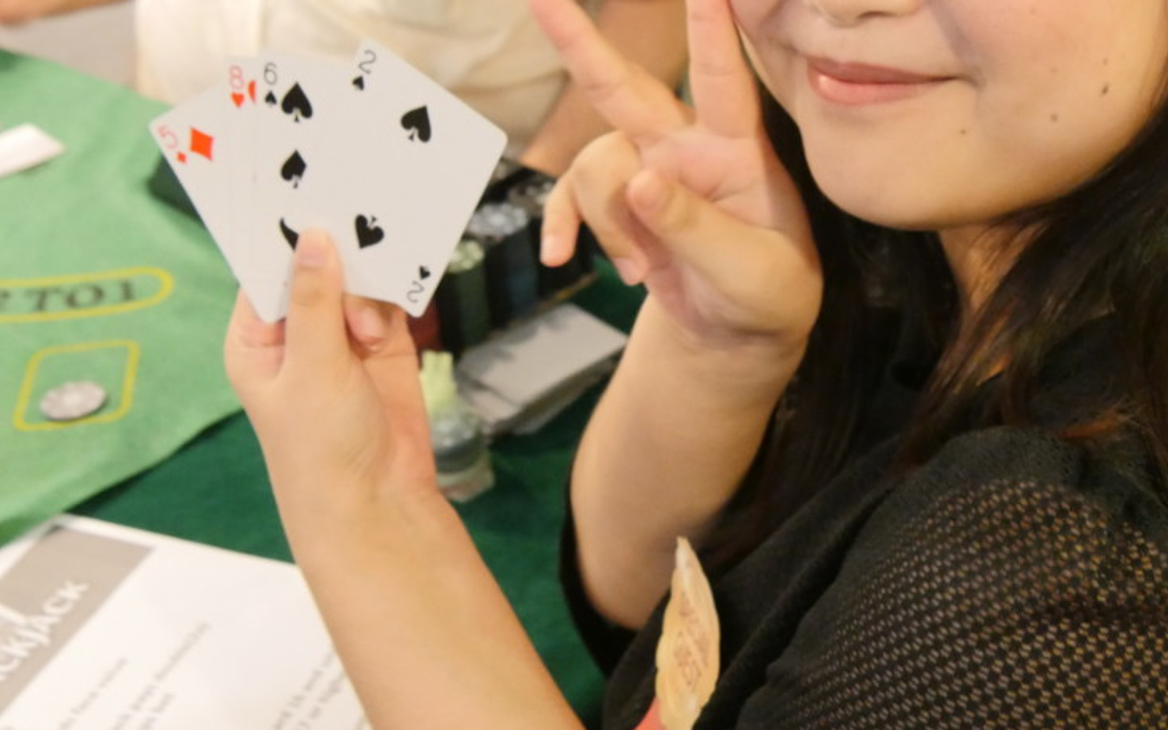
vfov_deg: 24.6
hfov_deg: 38.7
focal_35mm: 52
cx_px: 707
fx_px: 1656
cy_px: 189
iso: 3200
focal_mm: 15
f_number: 3.6
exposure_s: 1/30
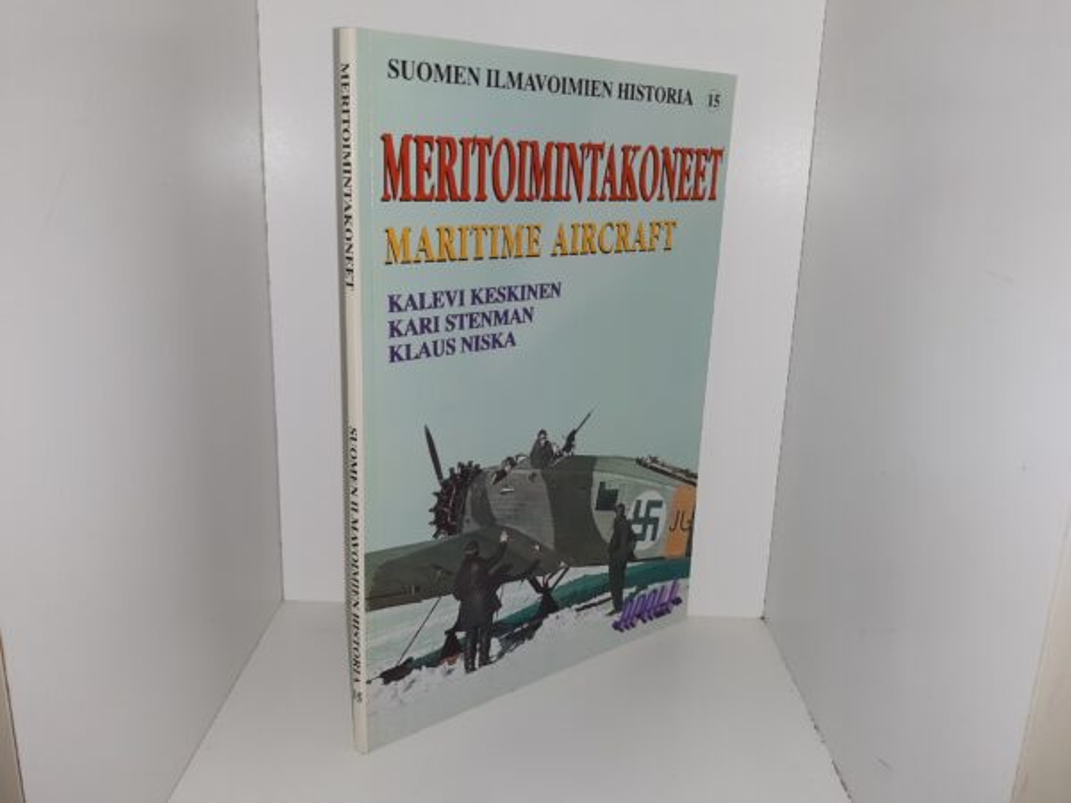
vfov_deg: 49.7
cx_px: 536
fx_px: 866
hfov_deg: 63.4
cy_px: 402
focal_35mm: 28
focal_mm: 3.7
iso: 40
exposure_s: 1/159
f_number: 1.7
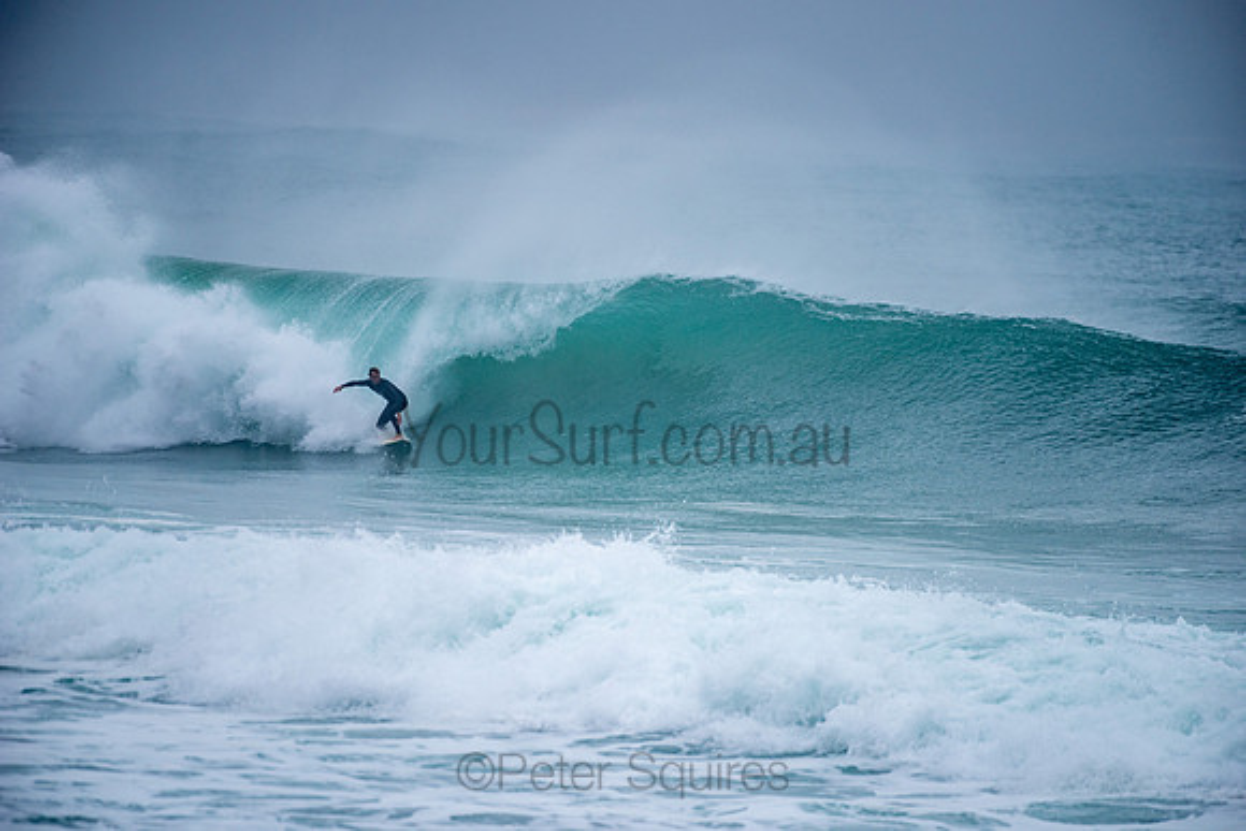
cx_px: 623
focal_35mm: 500
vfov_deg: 2.8
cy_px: 416
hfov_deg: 4.1
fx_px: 17309
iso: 200
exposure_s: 1/1000
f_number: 5.6
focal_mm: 500
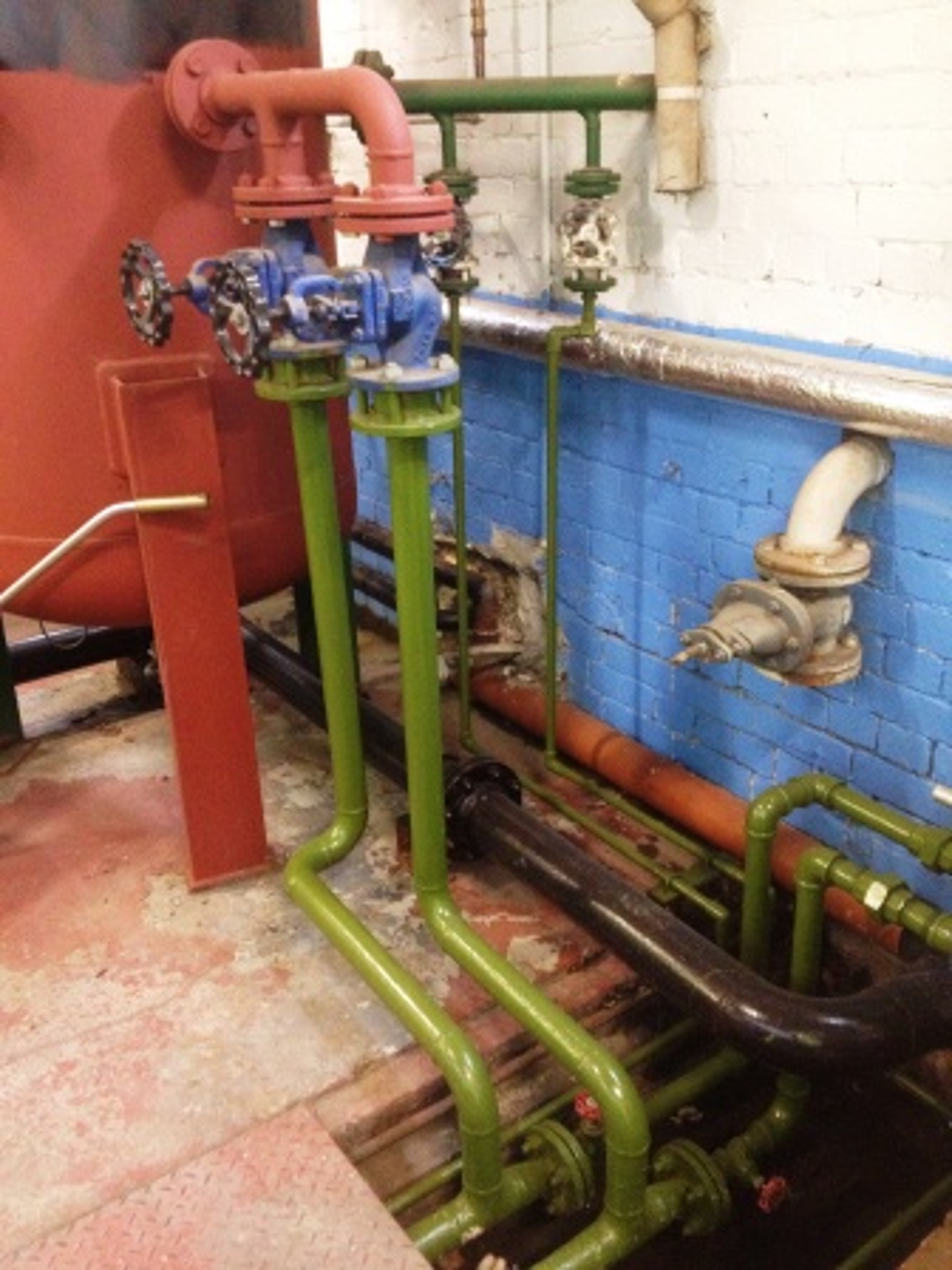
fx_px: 1283
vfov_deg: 52.6
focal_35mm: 35
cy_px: 635
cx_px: 476
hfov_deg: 40.7
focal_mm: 4.28
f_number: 2.4
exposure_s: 1/15
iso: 400
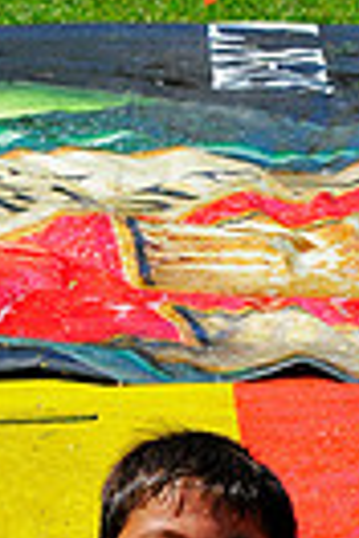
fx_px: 5340
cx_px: 284
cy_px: 709
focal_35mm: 357
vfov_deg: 5.7
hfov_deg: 3.8
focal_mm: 70
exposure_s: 1/640
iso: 400
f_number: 10
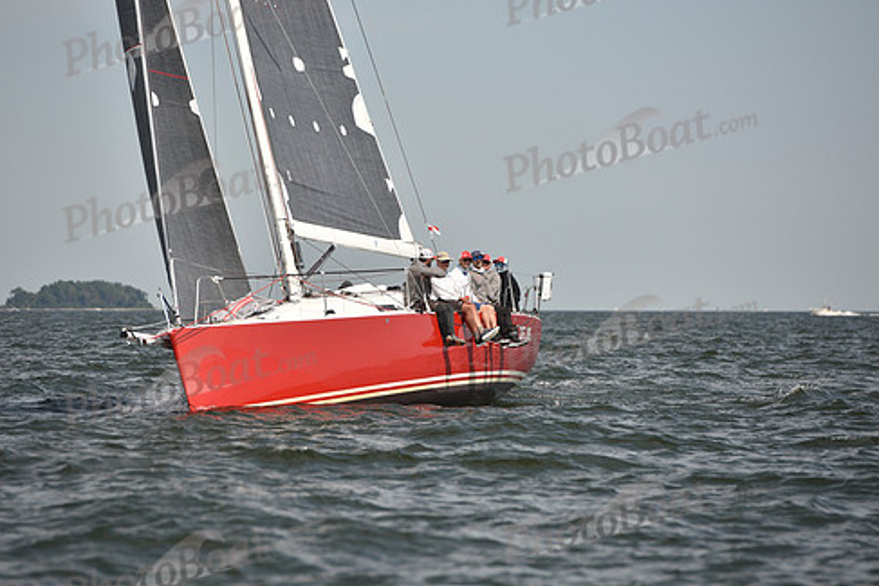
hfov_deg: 8.6
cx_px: 412
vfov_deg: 5.8
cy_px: 264
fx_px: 5813
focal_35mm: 238
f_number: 4.5
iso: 250
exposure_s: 1/1250
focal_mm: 200
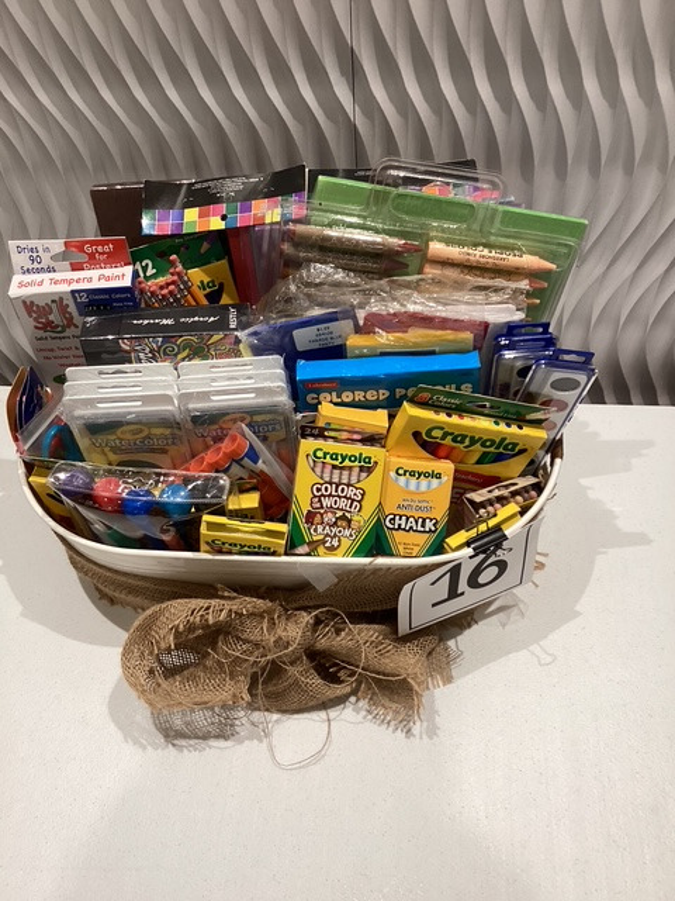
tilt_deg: -50.6
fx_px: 806
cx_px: 338
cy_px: 450
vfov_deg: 58.4
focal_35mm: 31
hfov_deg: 45.4
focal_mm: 3.3
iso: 100
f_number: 2.4
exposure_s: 1/60
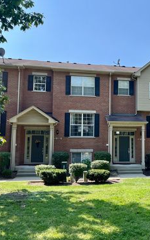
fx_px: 242
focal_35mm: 37
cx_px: 122
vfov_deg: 52.7
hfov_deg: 33.4
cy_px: 120
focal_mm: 5.1
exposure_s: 1/2101
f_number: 1.6
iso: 50
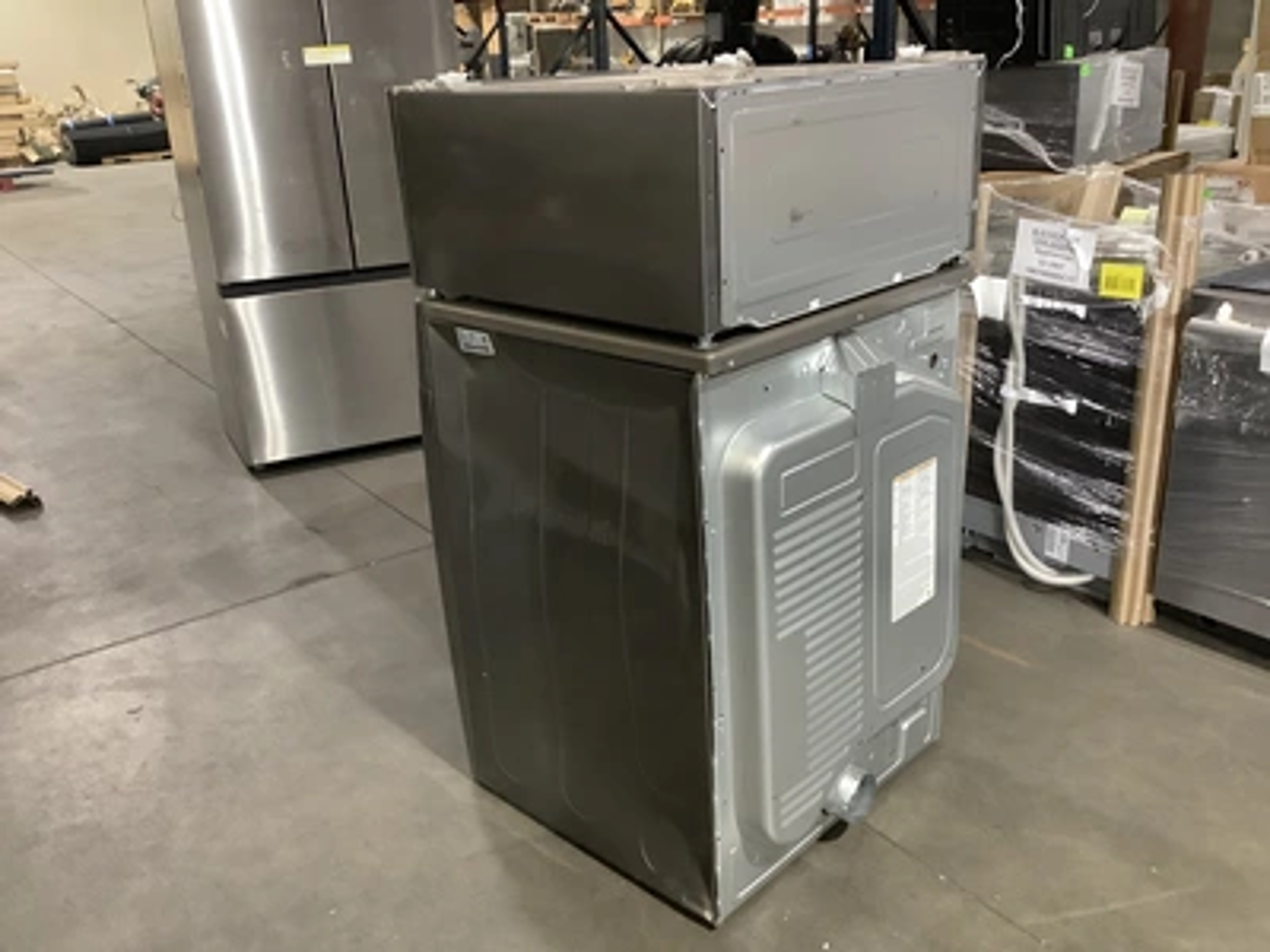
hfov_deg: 58.4
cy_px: 476
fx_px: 1137
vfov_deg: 45.4
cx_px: 635
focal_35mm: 31
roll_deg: +2.5
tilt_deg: -20.3
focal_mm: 3.3
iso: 400
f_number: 2.4
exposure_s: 1/40
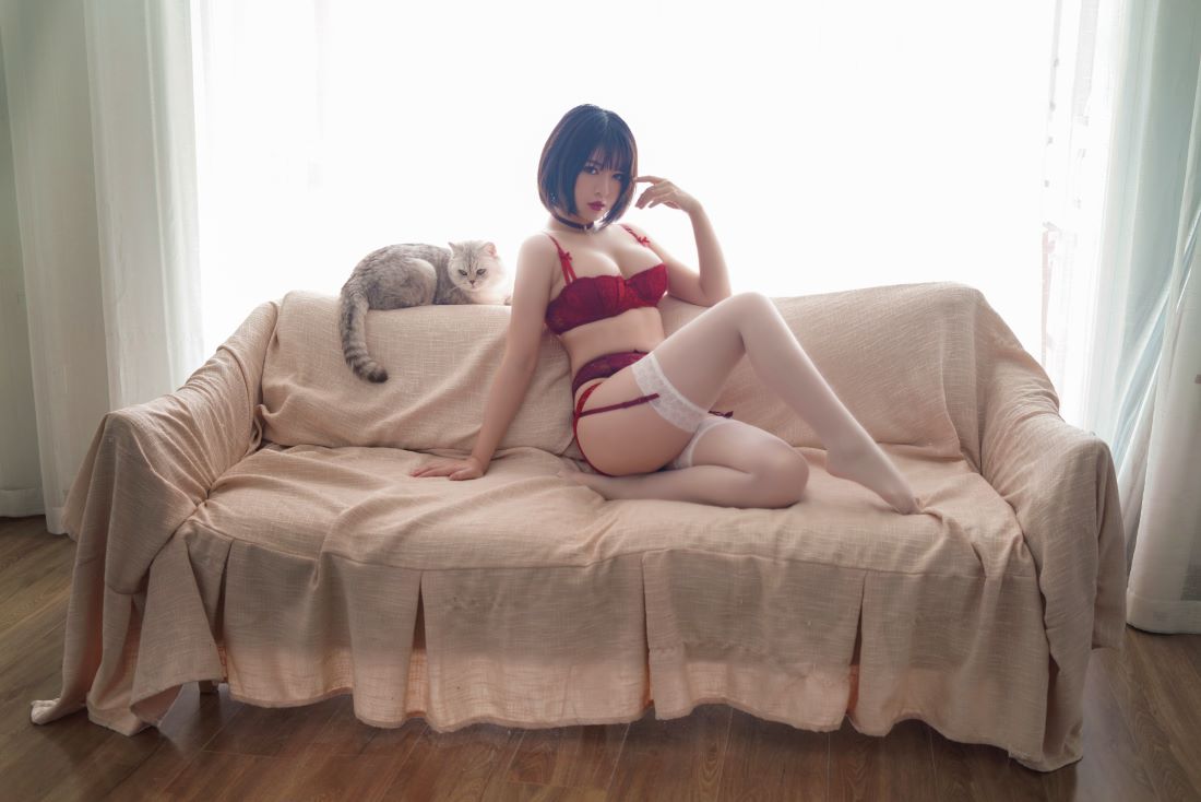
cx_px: 600
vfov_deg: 33.4
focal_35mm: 40
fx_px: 1335
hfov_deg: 48.4
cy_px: 401
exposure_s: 1/100
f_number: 2
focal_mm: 40
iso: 160
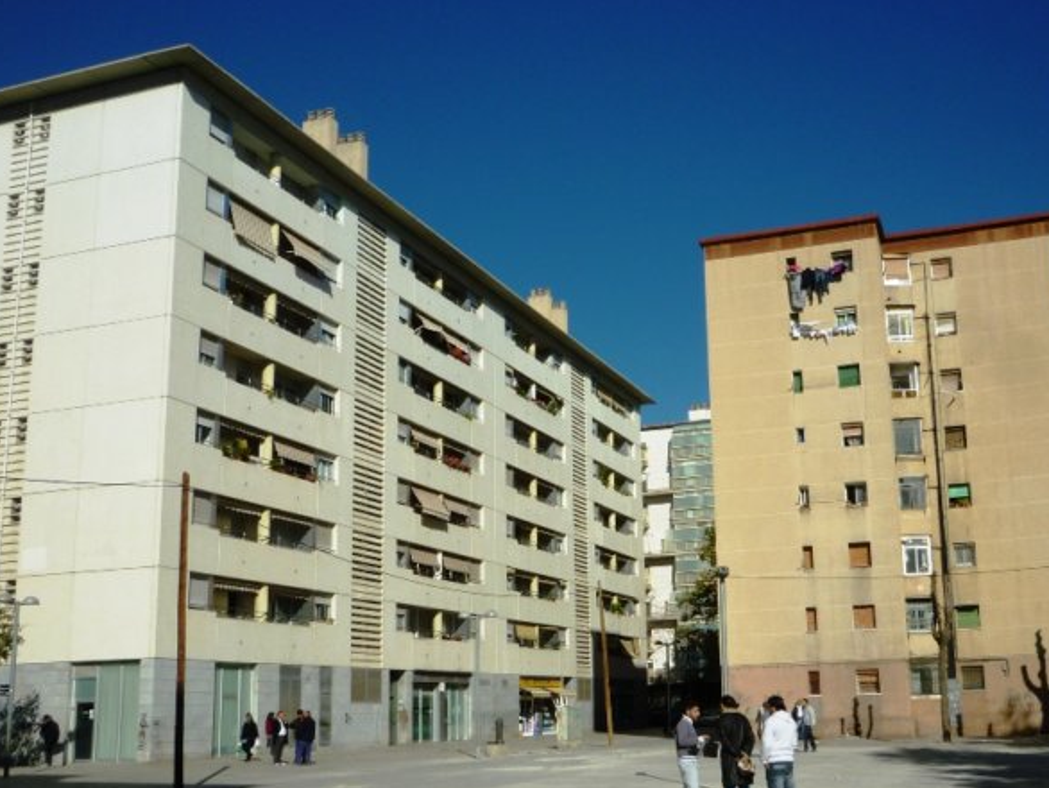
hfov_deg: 48.4
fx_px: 1152
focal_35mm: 38
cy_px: 482
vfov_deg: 37.6
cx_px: 662
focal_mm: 5.2
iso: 80
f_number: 6.3
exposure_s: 1/640
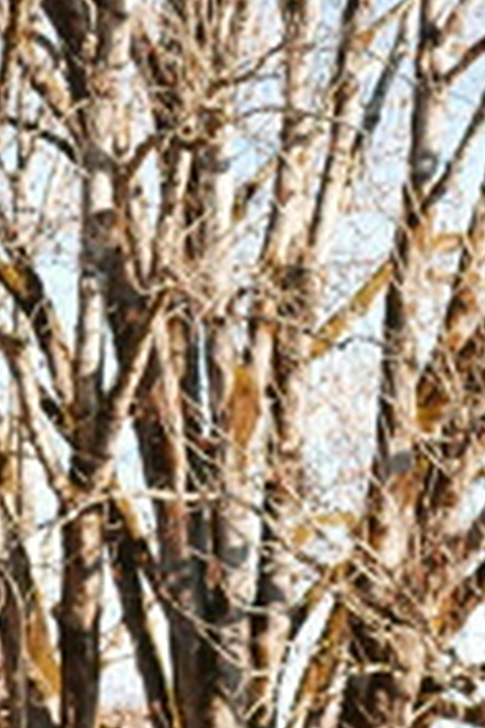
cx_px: 180
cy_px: 342
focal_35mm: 176
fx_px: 3556
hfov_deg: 7.8
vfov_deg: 11.7
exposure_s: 1/125
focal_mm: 16.5
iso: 200
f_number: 5
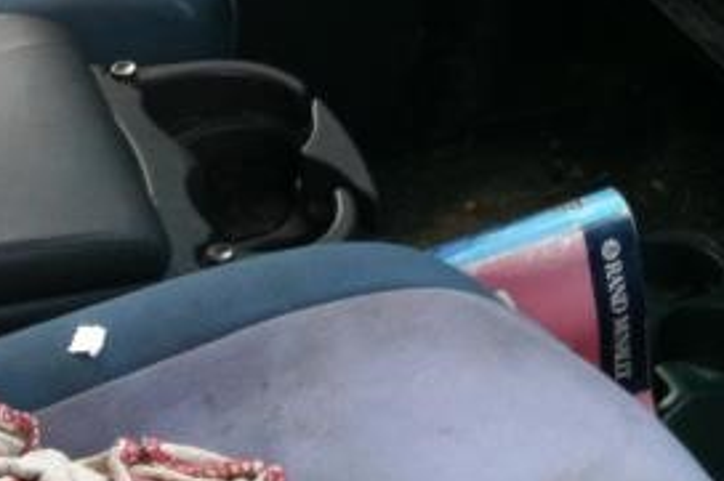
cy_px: -202
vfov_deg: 12.3
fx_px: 2151
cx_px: 711
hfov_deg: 18.6
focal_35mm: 107
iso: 64
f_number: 2.8
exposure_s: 1/120
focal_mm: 3.85
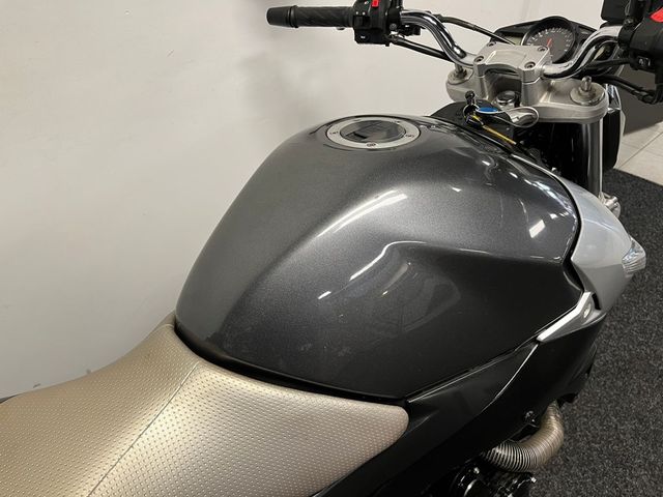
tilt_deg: -36.8
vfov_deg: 53.1
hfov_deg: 67.3
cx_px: 332
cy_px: 248
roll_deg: -0.2
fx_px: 498
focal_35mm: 26
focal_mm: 5.1
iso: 100
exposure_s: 1/50
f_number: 1.6
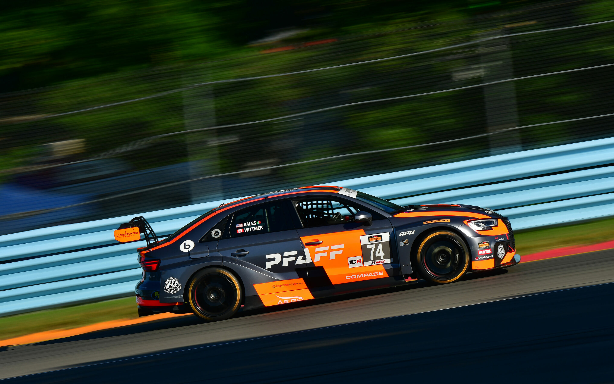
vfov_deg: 3.0
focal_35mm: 444
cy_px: 188
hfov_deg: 4.7
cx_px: 307
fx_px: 7429
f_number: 14
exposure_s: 1/80
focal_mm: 290
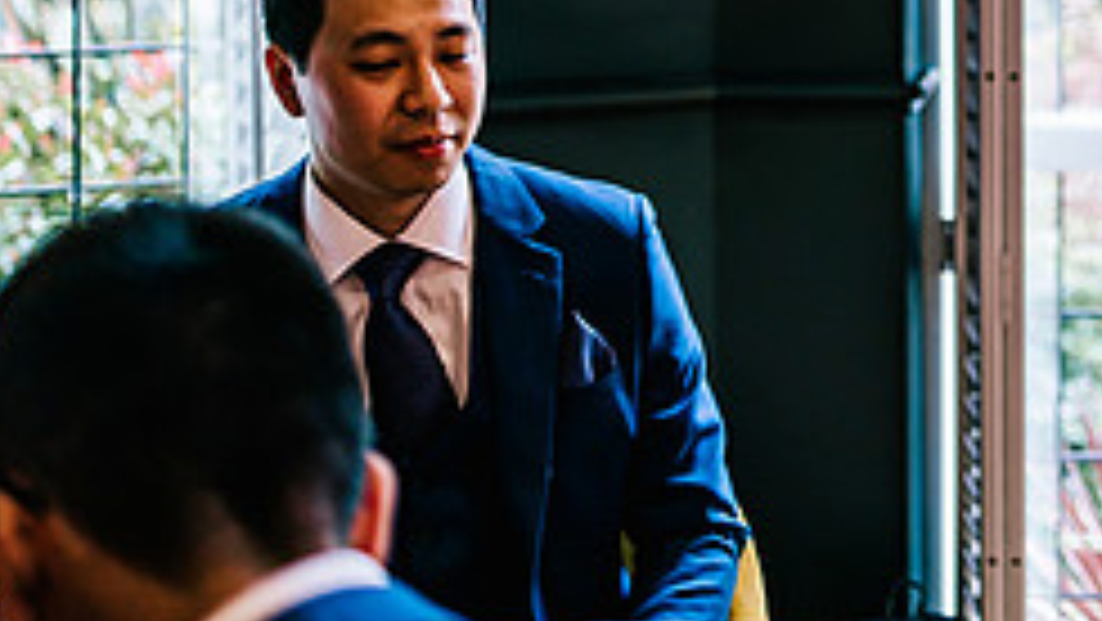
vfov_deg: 13.1
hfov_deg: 22.7
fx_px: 2601
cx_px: 1179
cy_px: -218
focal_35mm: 89
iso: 200
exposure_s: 1/250
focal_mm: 35
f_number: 1.4
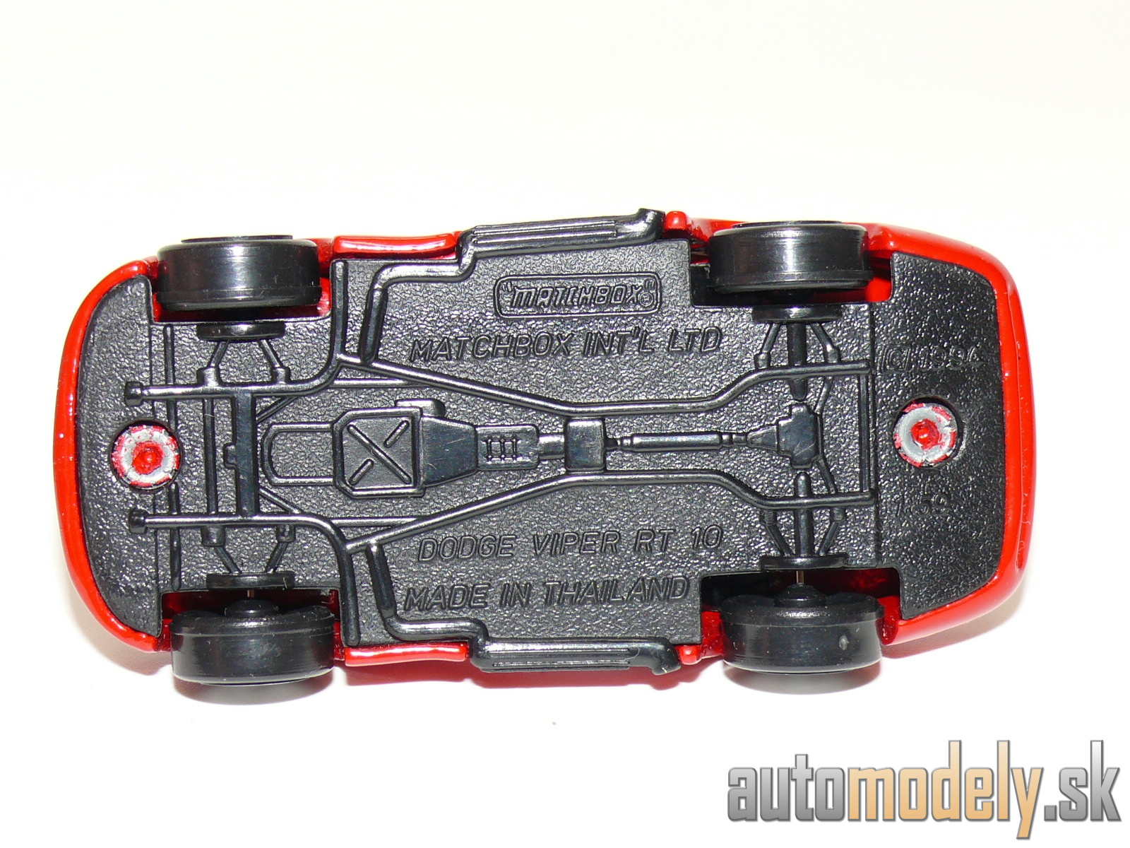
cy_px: 424
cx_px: 565
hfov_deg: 19.3
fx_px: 3330
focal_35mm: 102
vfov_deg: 14.5
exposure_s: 1/30
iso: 100
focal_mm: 13.3
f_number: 4
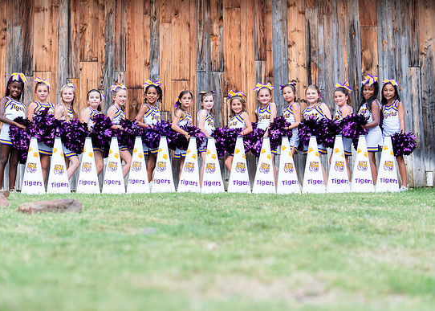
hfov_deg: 34.3
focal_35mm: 57
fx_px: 704
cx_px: 195
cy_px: 160
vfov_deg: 24.9
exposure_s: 1/640
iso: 800
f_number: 1.6
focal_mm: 50
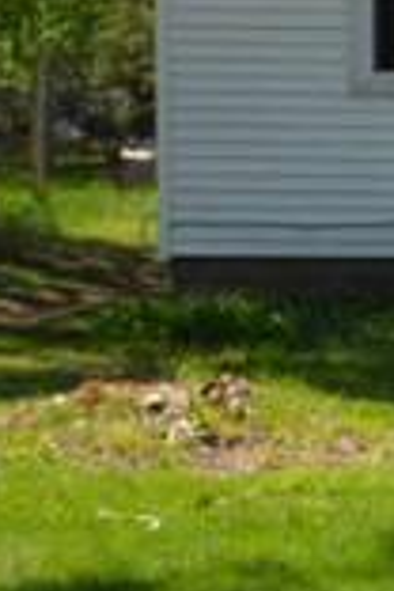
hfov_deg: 6.9
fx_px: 2938
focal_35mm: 179
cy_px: 197
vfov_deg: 11.5
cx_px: 1190
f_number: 4.2
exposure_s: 1/350
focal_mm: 7.8
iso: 80
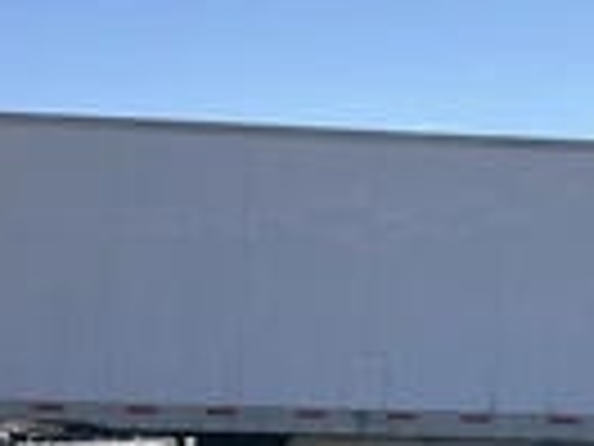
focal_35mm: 88
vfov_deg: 16.7
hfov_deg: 21.2
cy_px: 342
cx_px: 639
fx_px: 1510
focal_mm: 3
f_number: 1.8
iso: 25
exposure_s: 1/2141
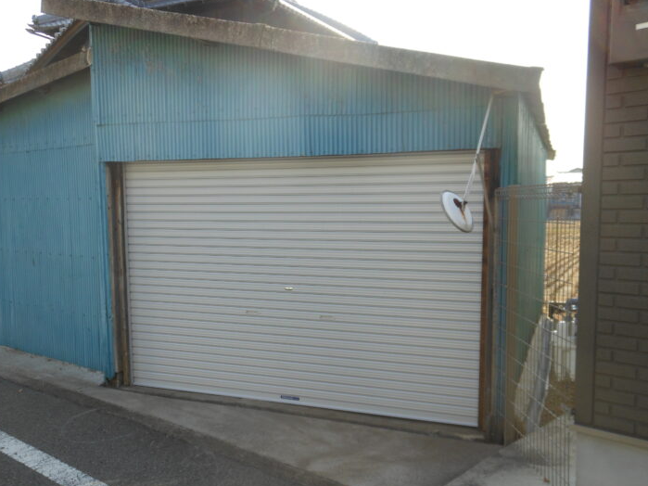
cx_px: 321
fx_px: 636
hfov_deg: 54.0
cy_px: 245
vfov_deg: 41.8
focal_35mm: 34
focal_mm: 6
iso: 80
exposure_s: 1/400
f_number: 3.5
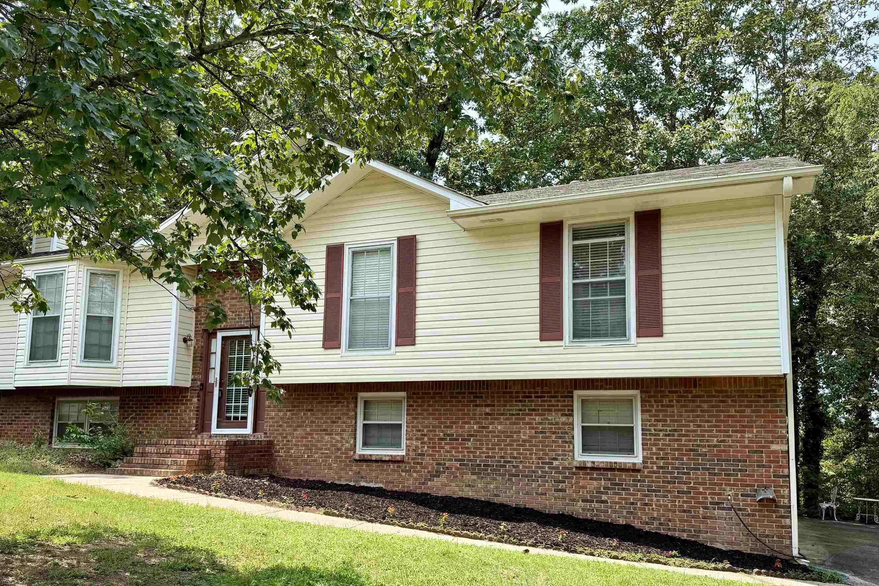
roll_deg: -0.8
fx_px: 708
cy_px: 341
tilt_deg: +8.3
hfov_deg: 63.7
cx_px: 436
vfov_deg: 44.8
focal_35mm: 29
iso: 80
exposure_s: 1/1689
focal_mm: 6.76
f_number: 1.78
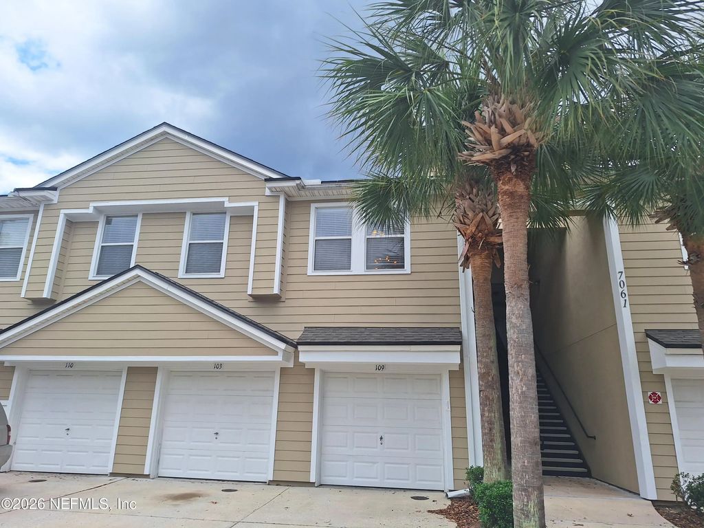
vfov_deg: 58.9
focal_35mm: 23
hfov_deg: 73.9
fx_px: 468
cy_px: 264
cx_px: 352
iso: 40
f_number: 1.8
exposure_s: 1/1988
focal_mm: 5.54
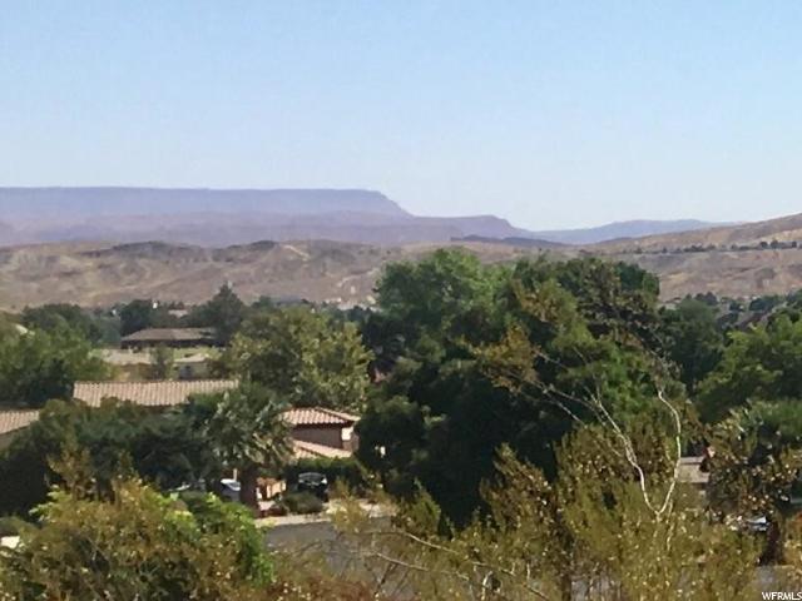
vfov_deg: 48.2
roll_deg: +1.5
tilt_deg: -3.0
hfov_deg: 61.7
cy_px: 300
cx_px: 401
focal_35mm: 29
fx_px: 672
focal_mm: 4.15
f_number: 2.2
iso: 25
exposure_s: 1/2079
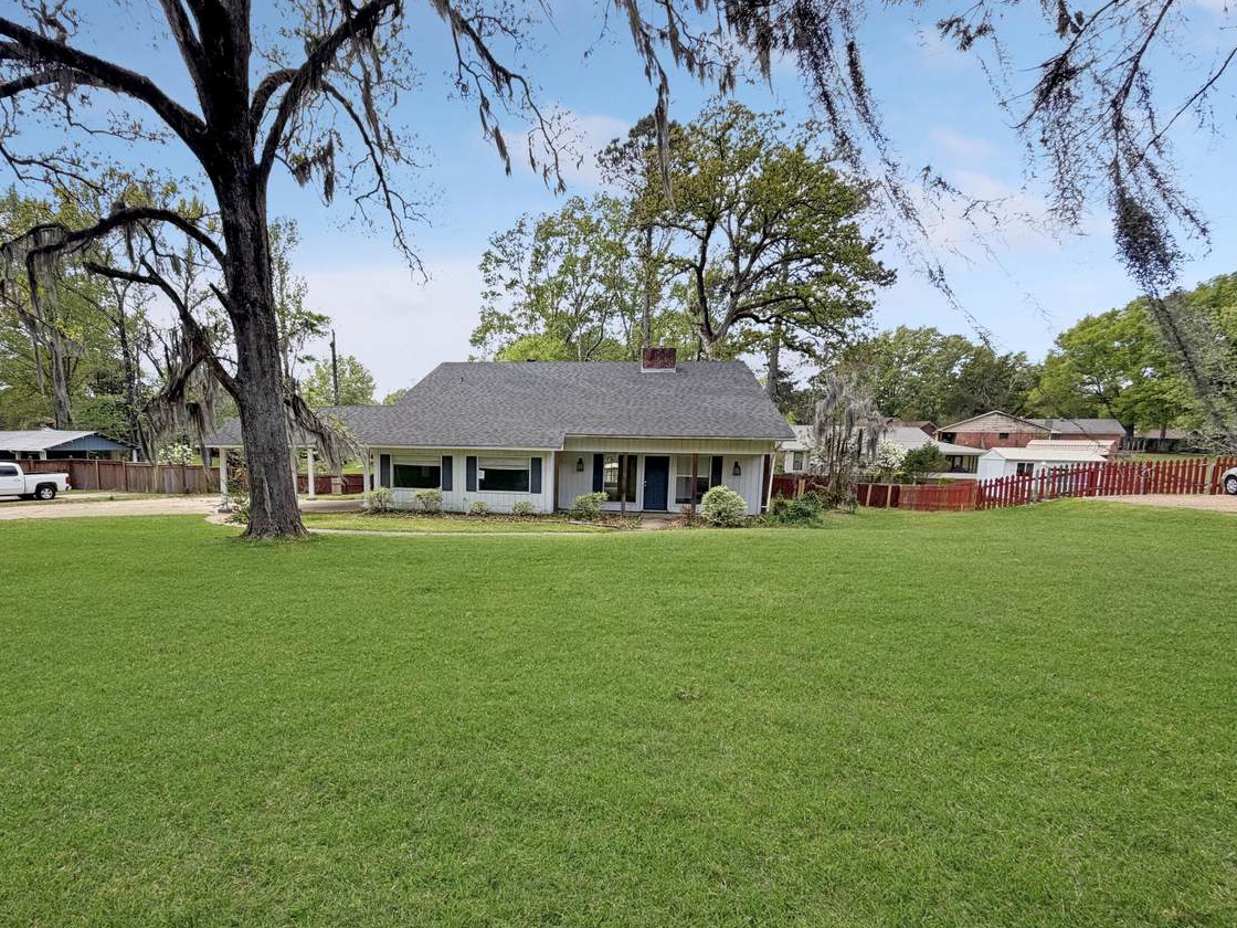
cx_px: 540
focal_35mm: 16
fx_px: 572
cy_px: 510
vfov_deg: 77.9
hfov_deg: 94.0
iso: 40
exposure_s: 1/651
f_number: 2.2
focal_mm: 2.22
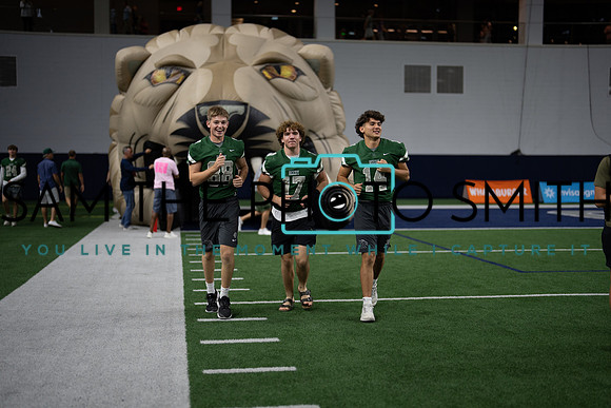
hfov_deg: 39.6
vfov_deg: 27.0
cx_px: 306
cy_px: 204
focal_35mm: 50
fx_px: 849
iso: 500
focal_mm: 50
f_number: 1.2
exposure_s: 1/1000
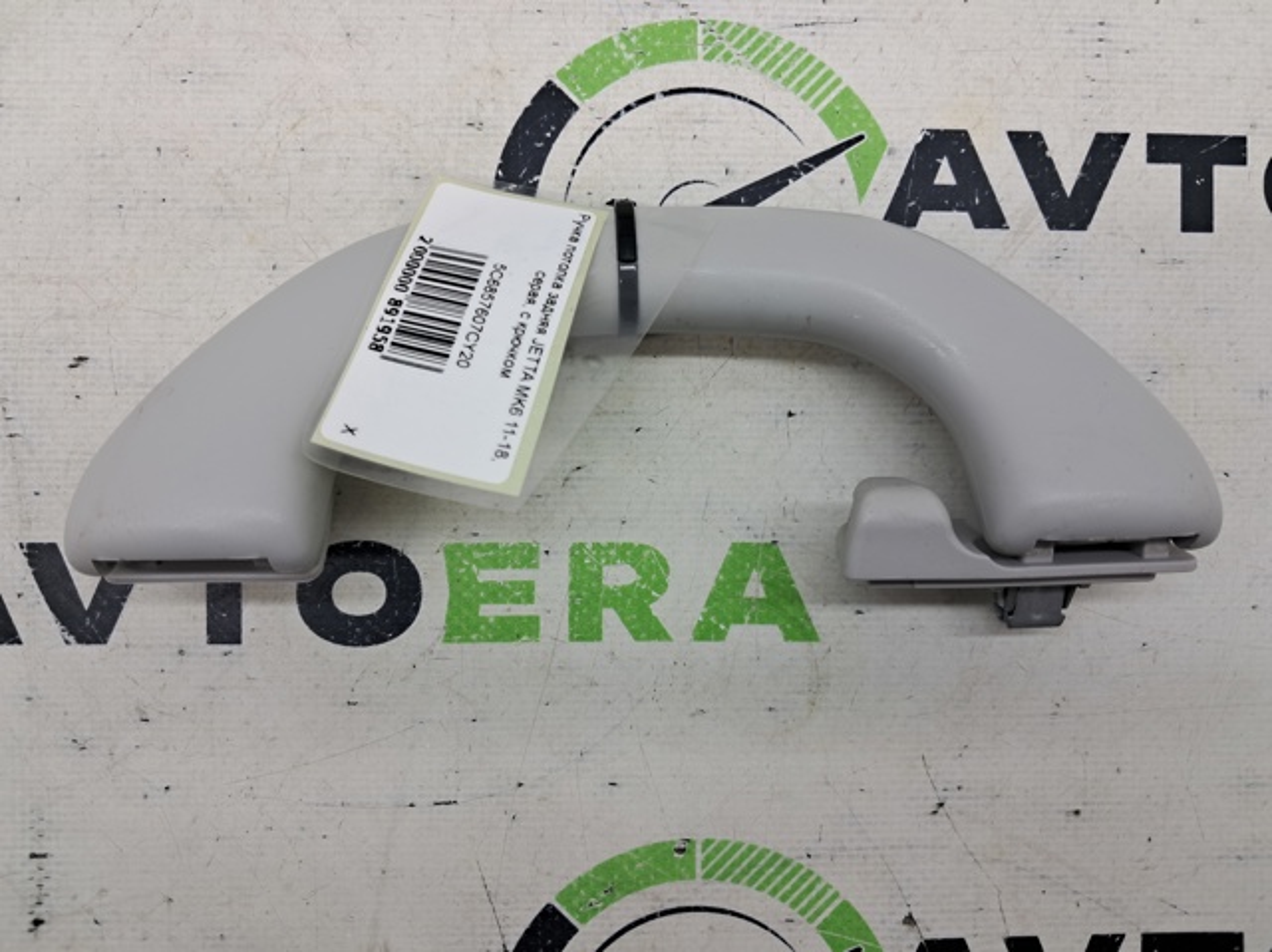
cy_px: 476
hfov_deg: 65.4
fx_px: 991
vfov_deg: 51.3
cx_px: 636
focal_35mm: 27
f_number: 1.8
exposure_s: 1/50
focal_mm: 4
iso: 50
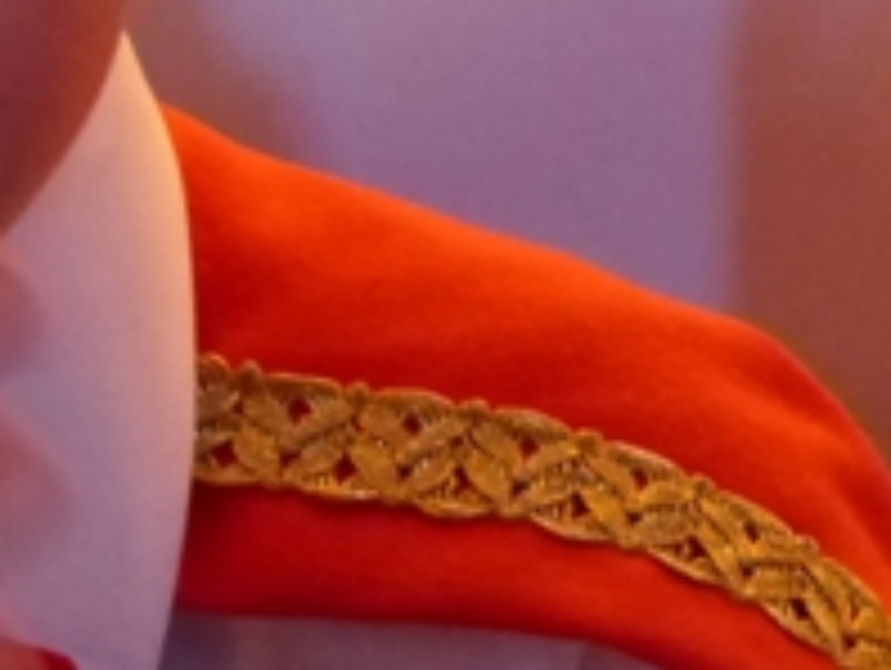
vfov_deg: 5.8
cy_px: -468
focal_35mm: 254
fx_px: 6546
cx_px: -252
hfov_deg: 7.7
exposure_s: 1/60
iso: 800
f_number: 2.8
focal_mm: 11.4
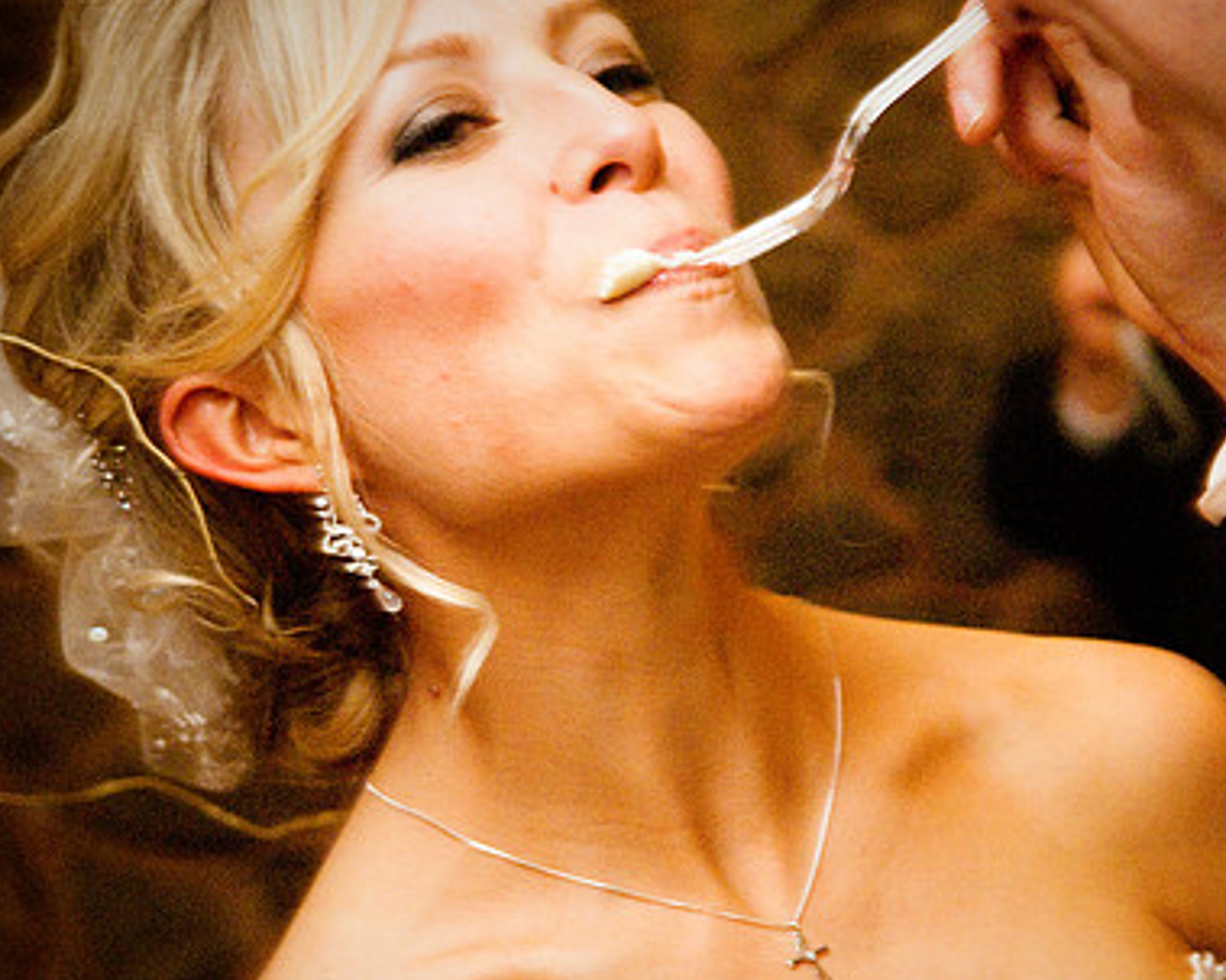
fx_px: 4307
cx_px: 786
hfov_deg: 16.2
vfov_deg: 13.0
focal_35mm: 119
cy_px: 589
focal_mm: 55
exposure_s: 1/60
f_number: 4.5
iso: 1600
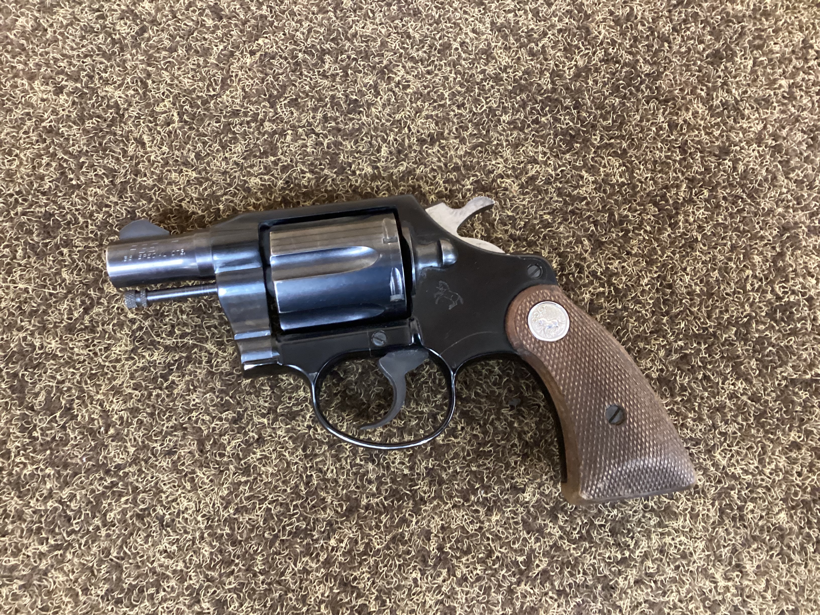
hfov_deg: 58.4
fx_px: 734
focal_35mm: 31
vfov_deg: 45.4
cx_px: 410
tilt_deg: -77.9
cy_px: 308
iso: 640
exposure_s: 1/30
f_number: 2.4
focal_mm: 3.3
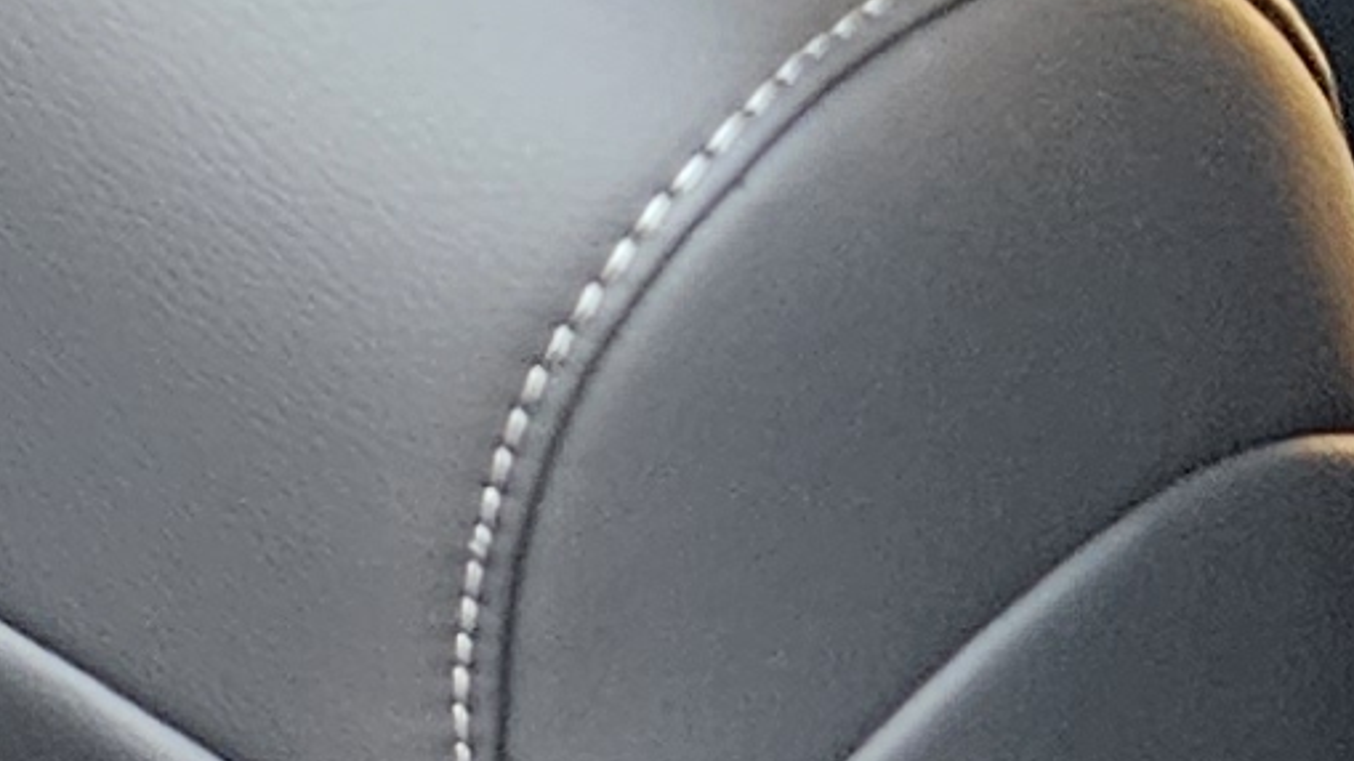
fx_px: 7071
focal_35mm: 197
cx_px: -2117
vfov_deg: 6.1
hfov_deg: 9.5
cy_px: 1149
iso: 640
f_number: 1.8
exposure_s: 1/60
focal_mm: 5.4
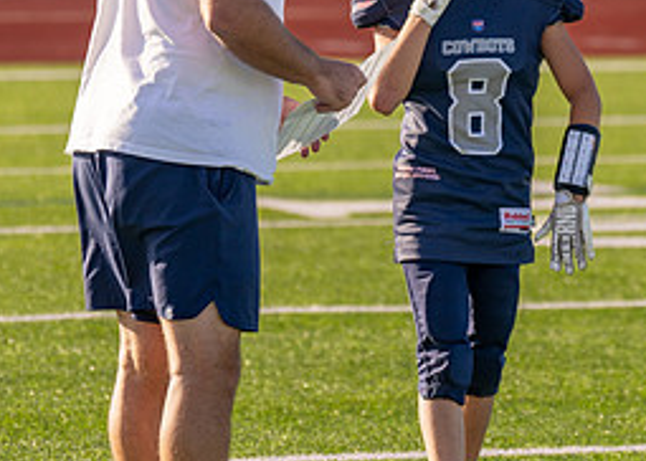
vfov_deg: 4.6
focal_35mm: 311
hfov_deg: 6.5
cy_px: 124
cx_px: 423
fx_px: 5704
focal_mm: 129
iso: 160
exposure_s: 1/1250
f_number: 4
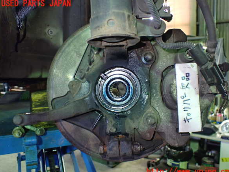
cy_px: 88
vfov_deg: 45.4
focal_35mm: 31
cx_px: 117
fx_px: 205
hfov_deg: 58.4
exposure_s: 1/50
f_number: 2.3
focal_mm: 5.4
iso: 800
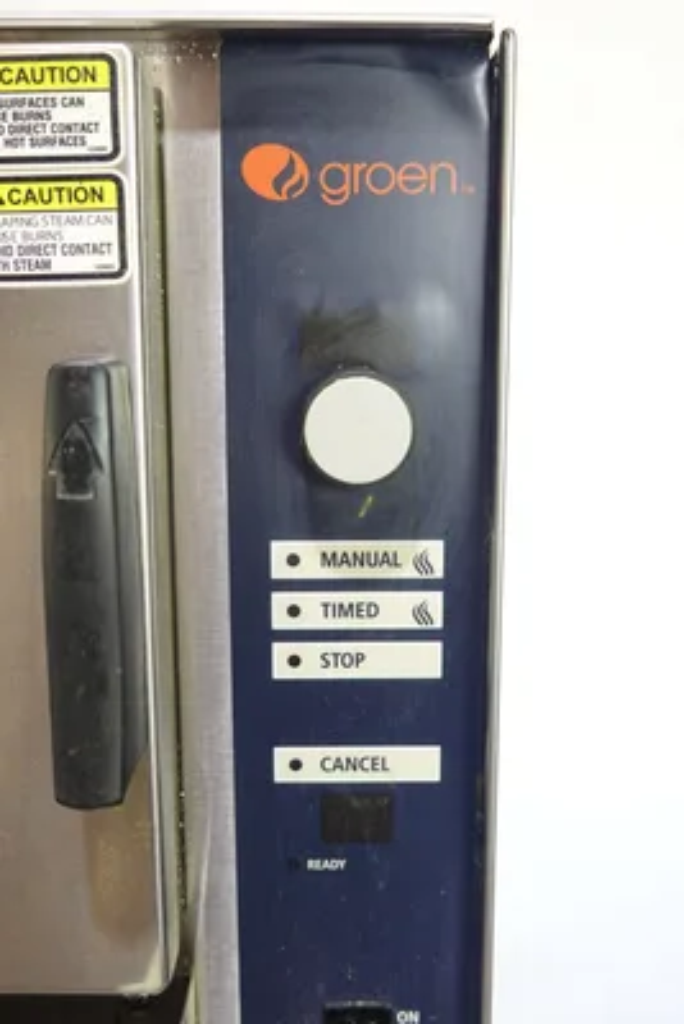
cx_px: 342
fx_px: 997
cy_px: 512
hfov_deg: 37.9
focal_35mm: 35
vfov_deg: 54.4
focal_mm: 13.03
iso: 500
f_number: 3.5
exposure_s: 1/20
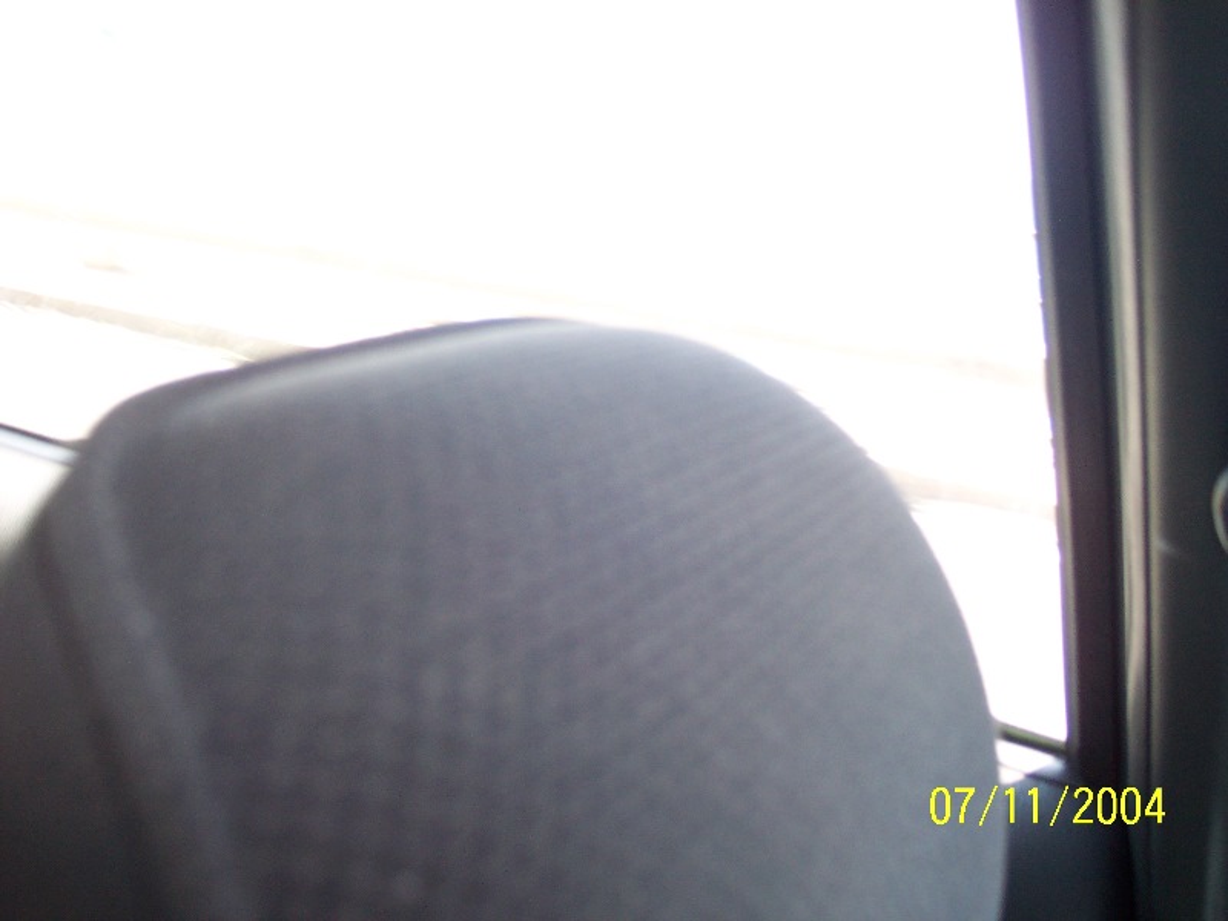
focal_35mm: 38
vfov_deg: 37.7
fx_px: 1348
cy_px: 460
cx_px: 614
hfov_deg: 49.0
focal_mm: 8
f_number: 2.8
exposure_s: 1/60
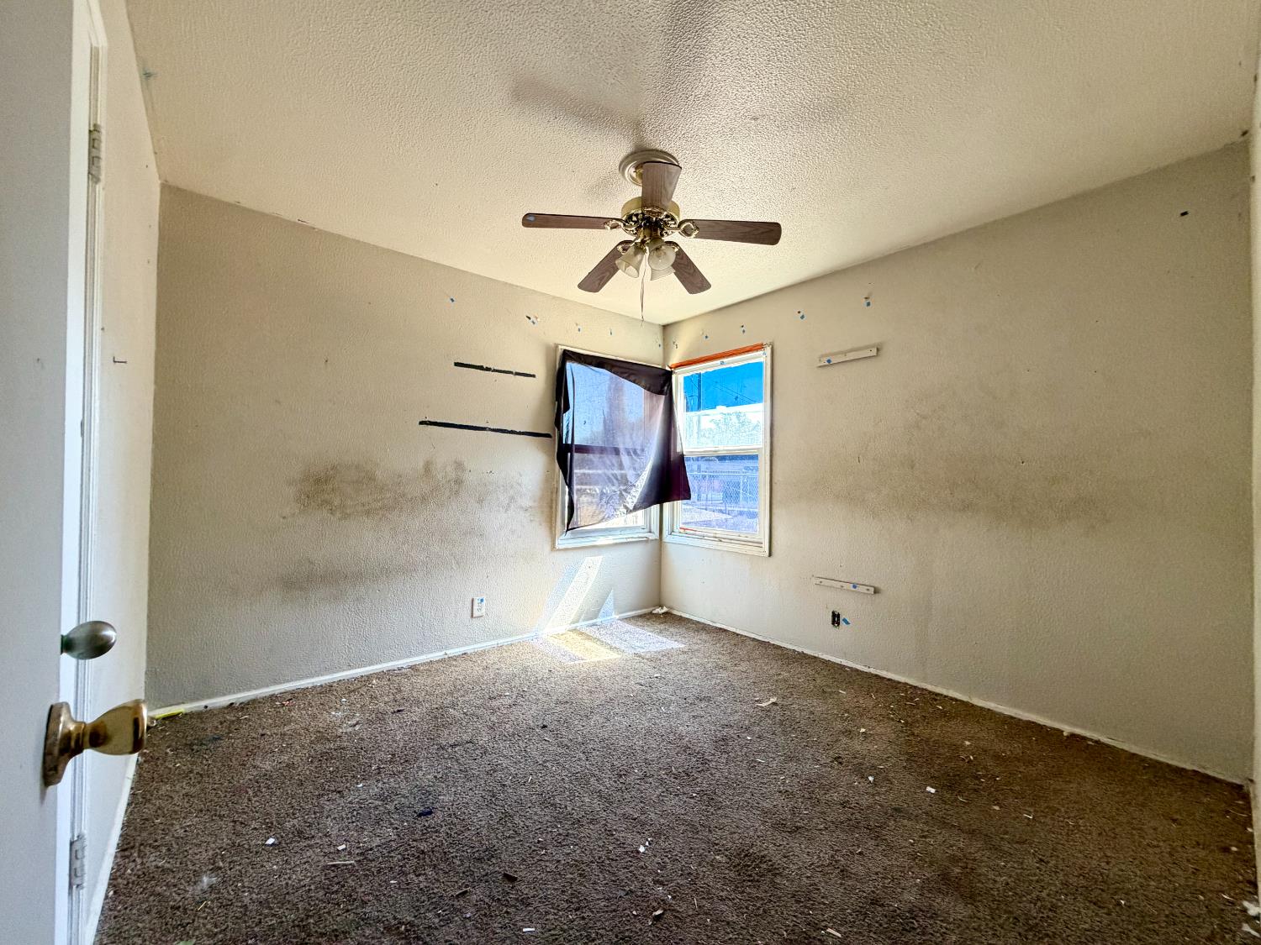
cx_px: 630
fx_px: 510
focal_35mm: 14
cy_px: 472
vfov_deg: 85.7
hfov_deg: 102.1
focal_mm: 2.22
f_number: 2.2
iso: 320
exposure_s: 1/107
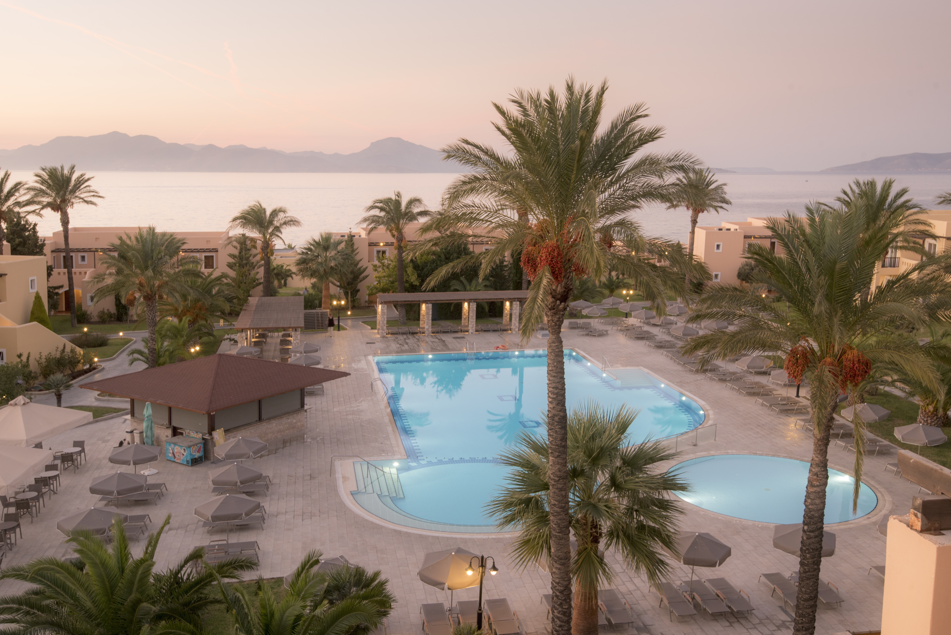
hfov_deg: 54.4
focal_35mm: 35
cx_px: 476
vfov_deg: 37.9
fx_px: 925
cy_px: 318
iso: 200
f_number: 9
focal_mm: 35
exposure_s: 1/3
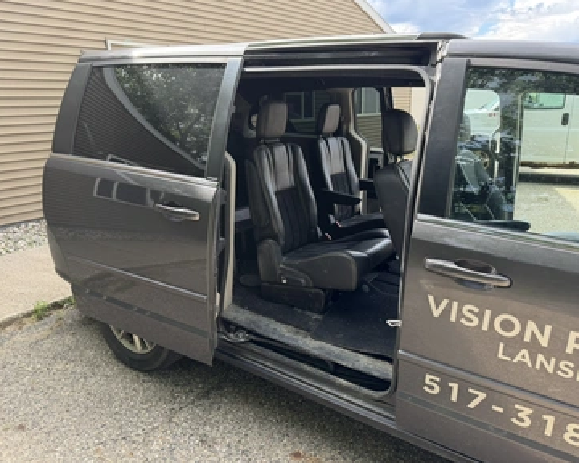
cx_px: 275
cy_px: 225
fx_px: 446
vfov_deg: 54.9
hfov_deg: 66.0
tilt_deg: -10.9
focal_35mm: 26
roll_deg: +1.0
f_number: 1.78
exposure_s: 1/407
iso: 100
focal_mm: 6.76
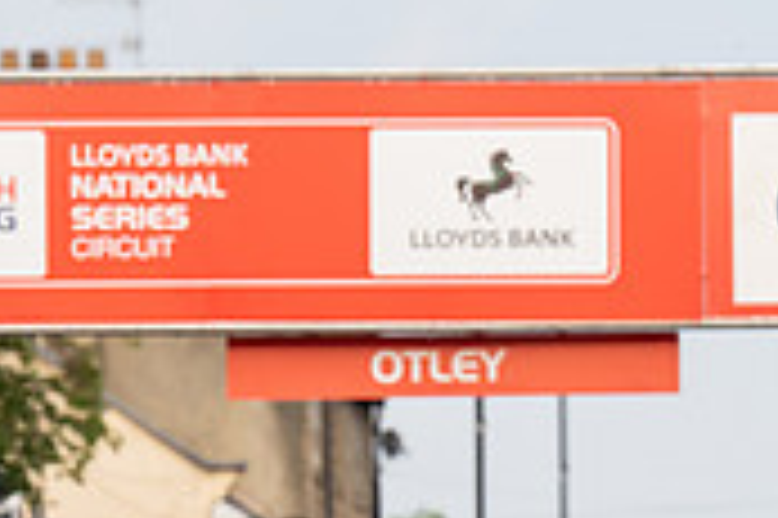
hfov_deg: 4.1
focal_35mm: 497
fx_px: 10730
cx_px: 760
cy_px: 718
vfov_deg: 2.8
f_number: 4.5
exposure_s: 1/1000
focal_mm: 144
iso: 500
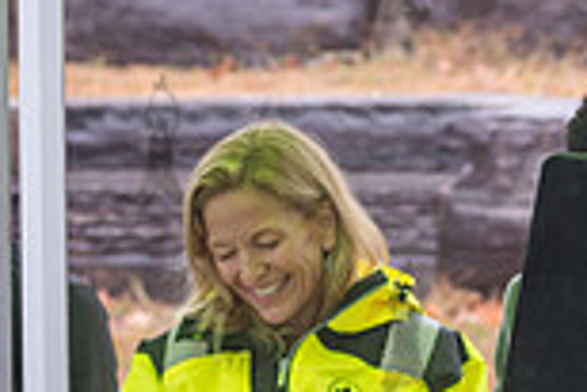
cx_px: 961
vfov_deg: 3.4
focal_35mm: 406
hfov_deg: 5.0
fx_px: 6626
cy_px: 107
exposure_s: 1/250
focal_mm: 100
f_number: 5.6
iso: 640
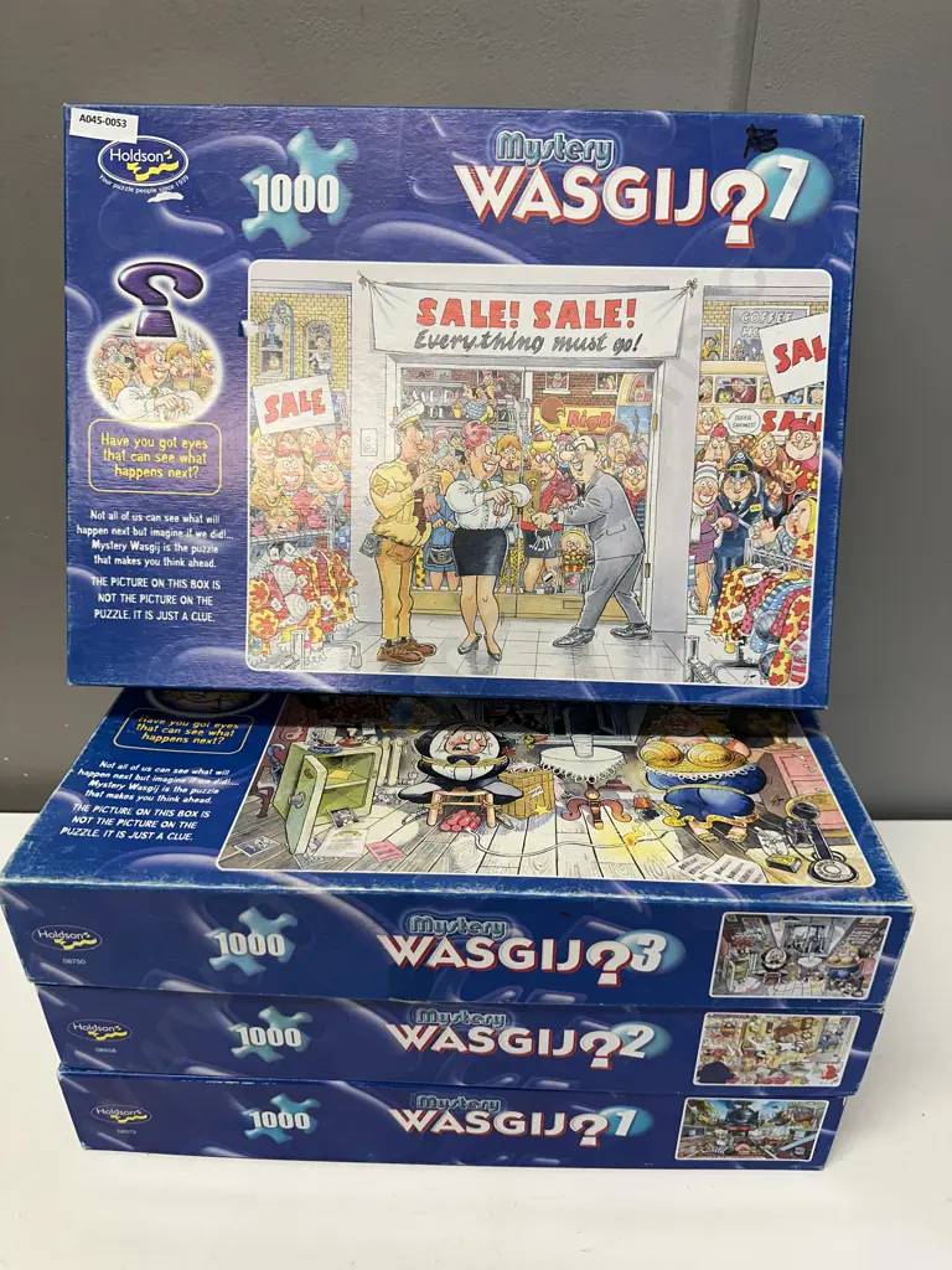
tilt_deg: -30.1
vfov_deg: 71.6
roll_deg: -1.1
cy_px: 635
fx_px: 880
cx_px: 476
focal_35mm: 24
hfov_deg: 56.8
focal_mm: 6.86
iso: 100
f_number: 1.78
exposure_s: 1/100
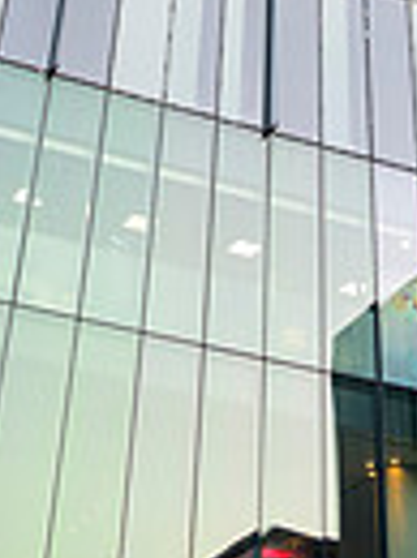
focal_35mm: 80
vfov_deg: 19.9
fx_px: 1289
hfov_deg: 18.3
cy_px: -356
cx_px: 262
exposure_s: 1/200
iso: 640
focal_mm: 24
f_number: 4
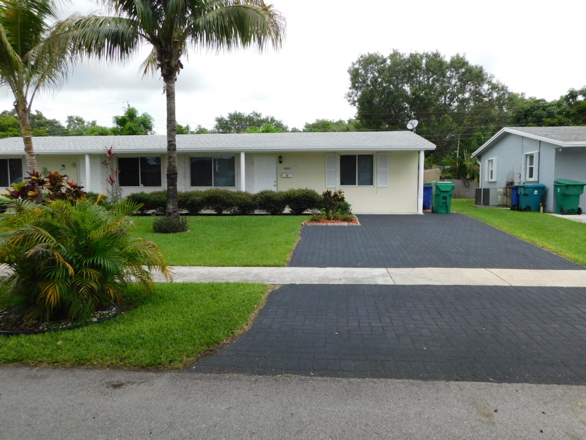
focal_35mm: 25
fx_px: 423
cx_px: 293
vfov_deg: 54.9
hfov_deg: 69.4
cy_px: 220
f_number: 3.1
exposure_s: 1/800
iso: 125
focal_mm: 4.5
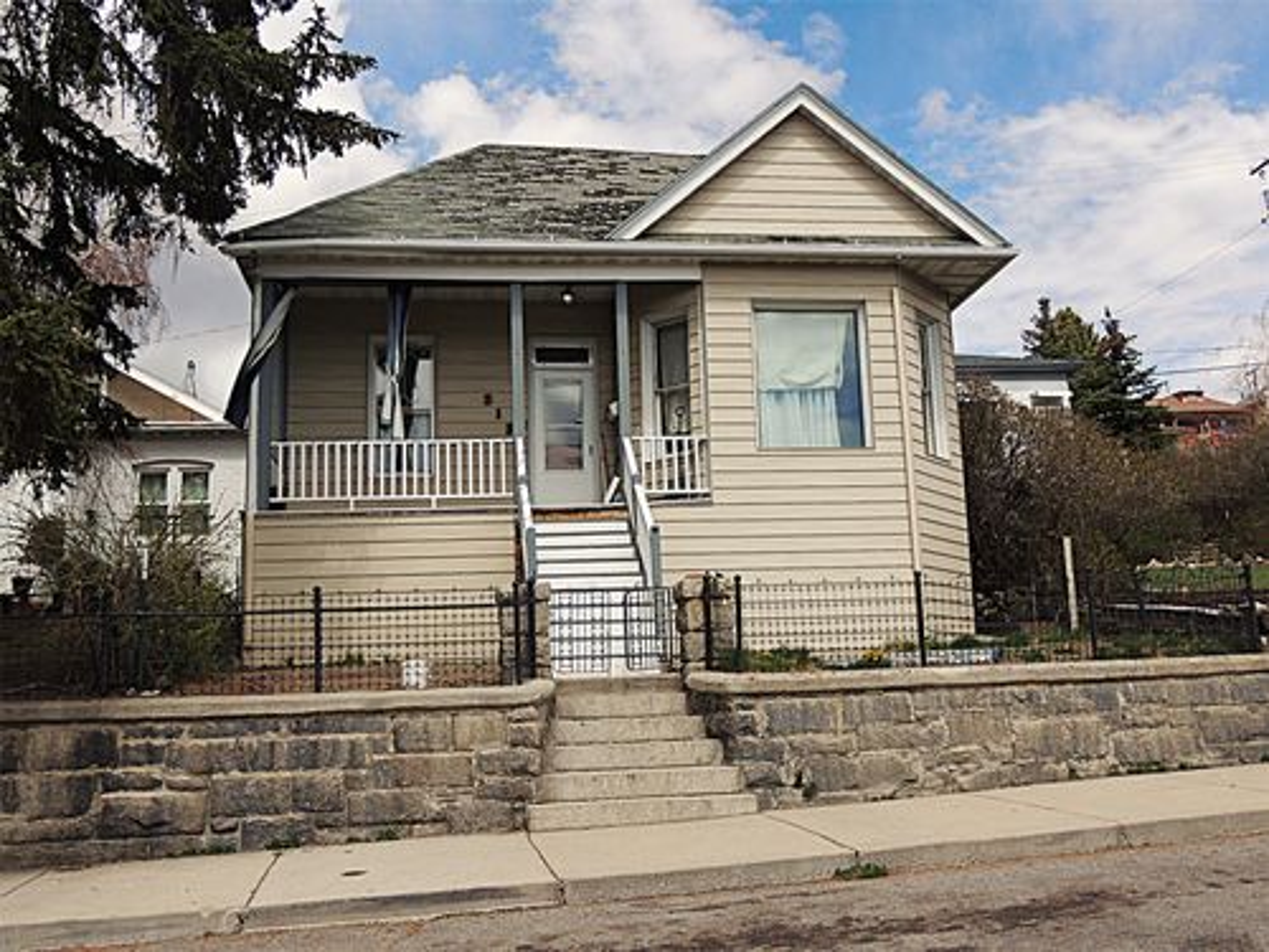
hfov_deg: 52.6
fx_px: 1283
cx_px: 634
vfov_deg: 40.7
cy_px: 476
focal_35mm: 35
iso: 100
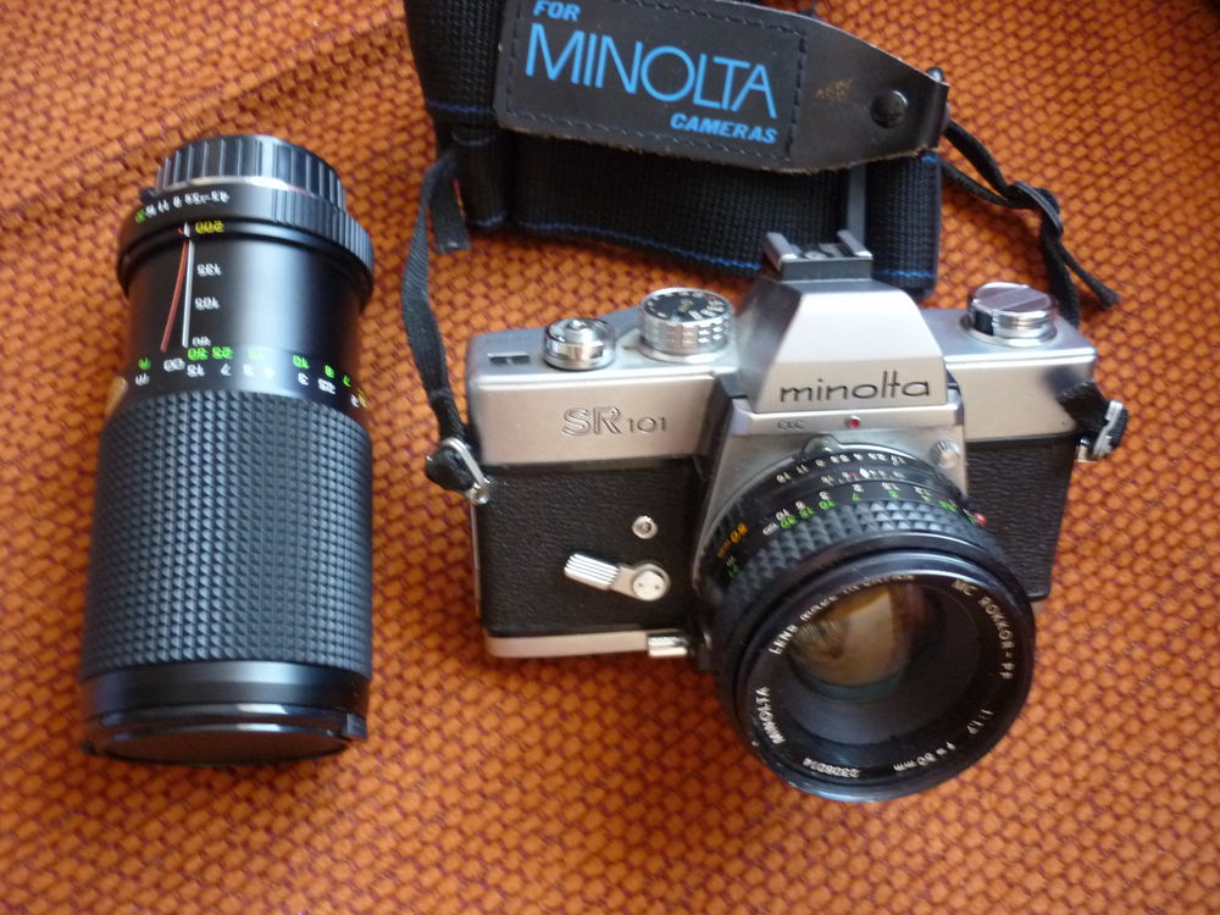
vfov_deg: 42.9
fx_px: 1163
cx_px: 610
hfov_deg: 55.4
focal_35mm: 33
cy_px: 458
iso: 400
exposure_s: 1/10
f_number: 2.8
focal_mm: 5.5
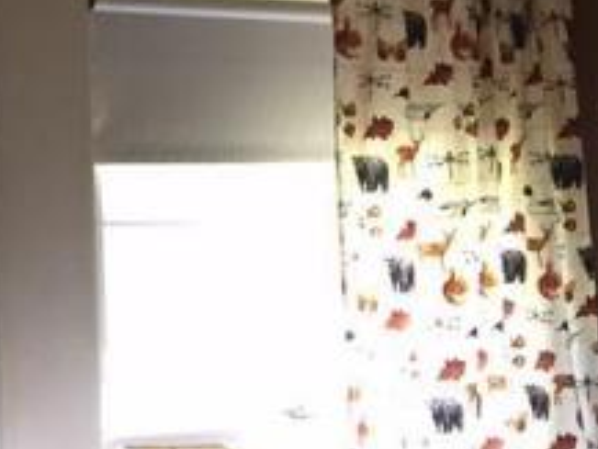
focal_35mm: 137
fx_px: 2368
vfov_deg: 10.8
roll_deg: -0.5
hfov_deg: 13.3
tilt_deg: -6.4
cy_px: 427
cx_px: 995
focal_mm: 4.15
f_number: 2.2
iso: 100
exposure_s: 1/30
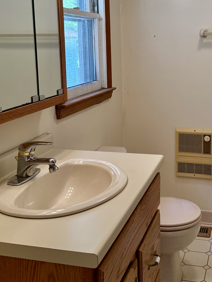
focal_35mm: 45
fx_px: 367
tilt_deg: -7.5
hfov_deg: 31.6
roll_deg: +0.0
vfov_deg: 41.5
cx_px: 157
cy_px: 93
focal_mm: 6.76
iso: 200
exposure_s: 1/240
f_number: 1.78
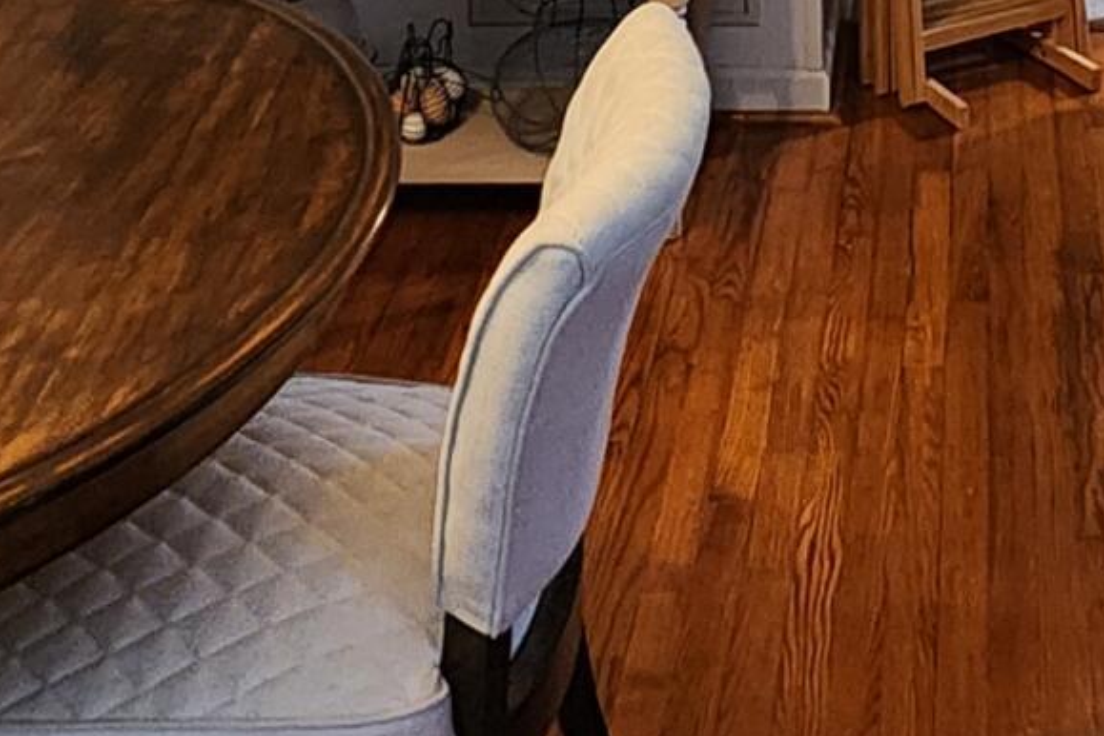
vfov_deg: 14.9
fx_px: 2146
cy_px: -848
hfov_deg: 28.0
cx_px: 955
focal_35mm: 70
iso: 400
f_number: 2.2
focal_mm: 2.2
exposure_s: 1/30
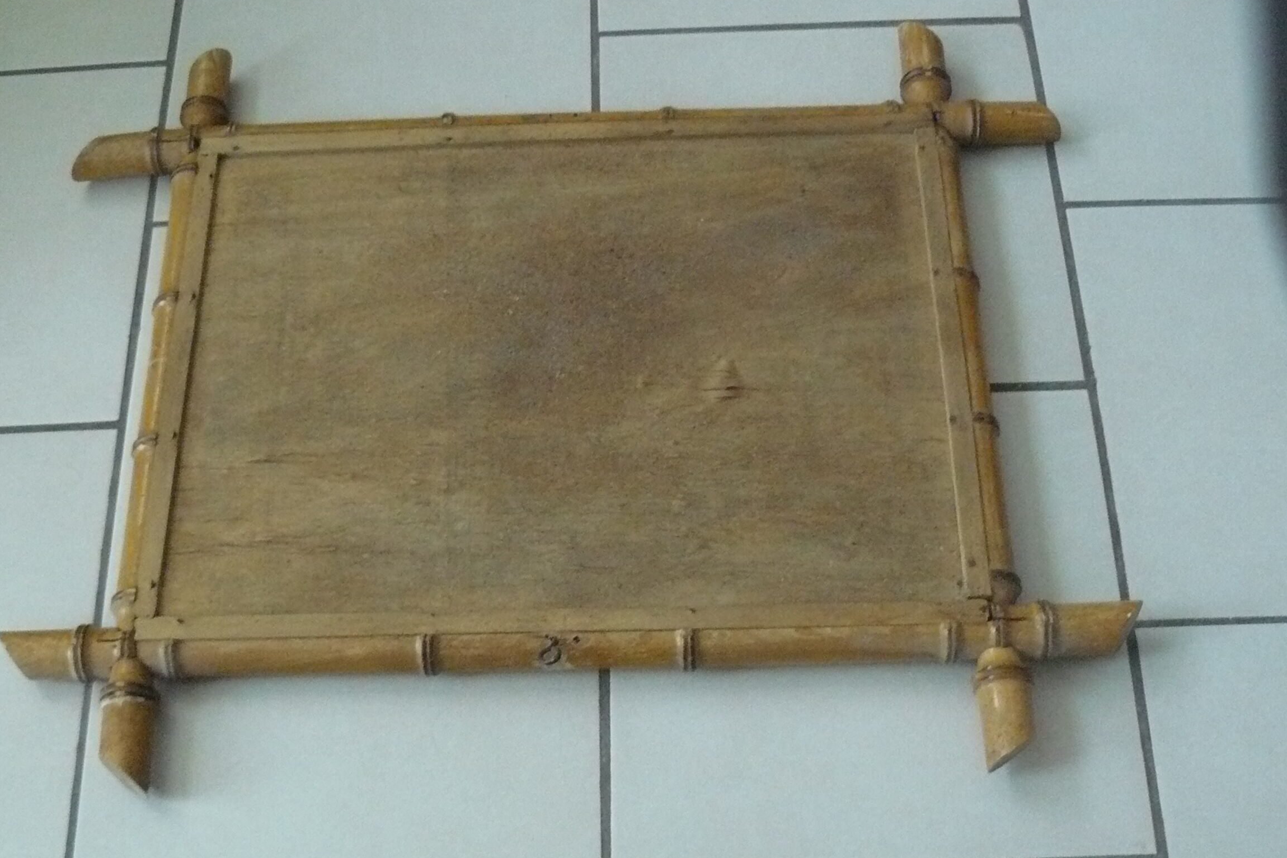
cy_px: 512
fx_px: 1788
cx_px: 563
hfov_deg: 39.5
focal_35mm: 50
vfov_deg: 26.9
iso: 400
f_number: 2.8
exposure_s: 1/40
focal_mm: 6
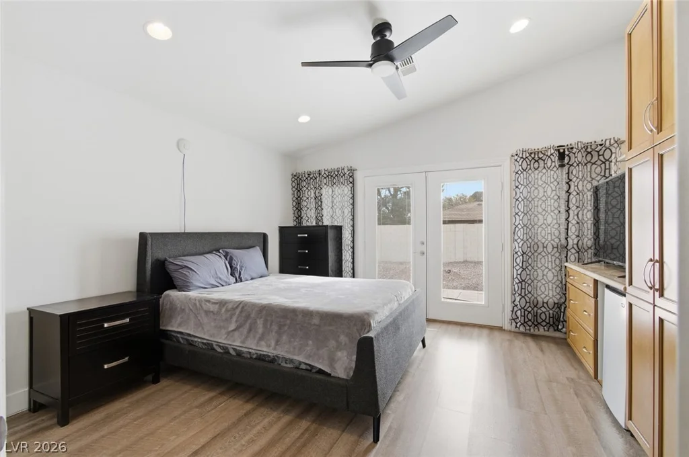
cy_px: 228
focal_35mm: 15
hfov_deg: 100.5
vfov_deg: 77.2
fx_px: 287
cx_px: 344
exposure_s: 1/1000
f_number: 9
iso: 250
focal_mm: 10
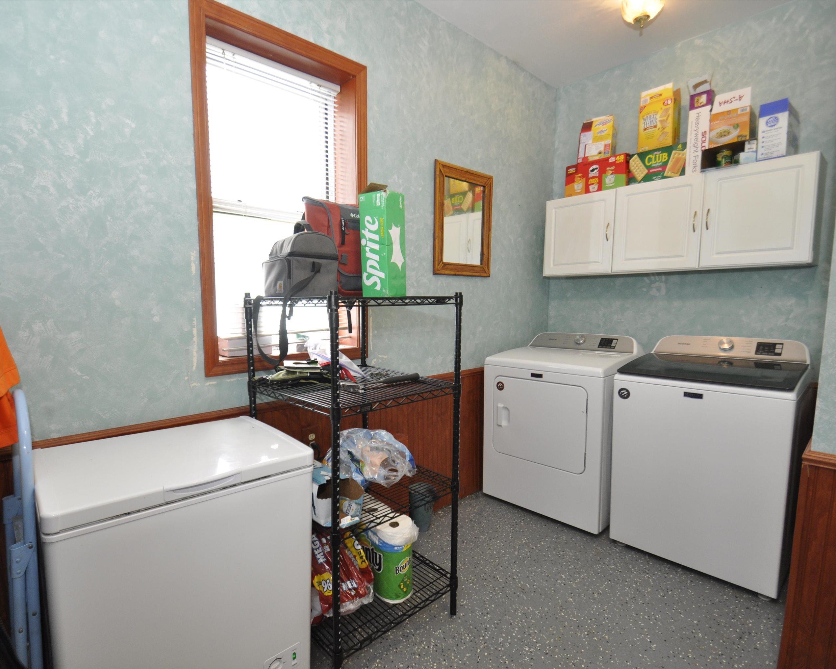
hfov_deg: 89.6
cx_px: 397
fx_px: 421
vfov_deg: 77.0
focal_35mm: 17
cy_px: 334
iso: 500
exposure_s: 1/60
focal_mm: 10
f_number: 4
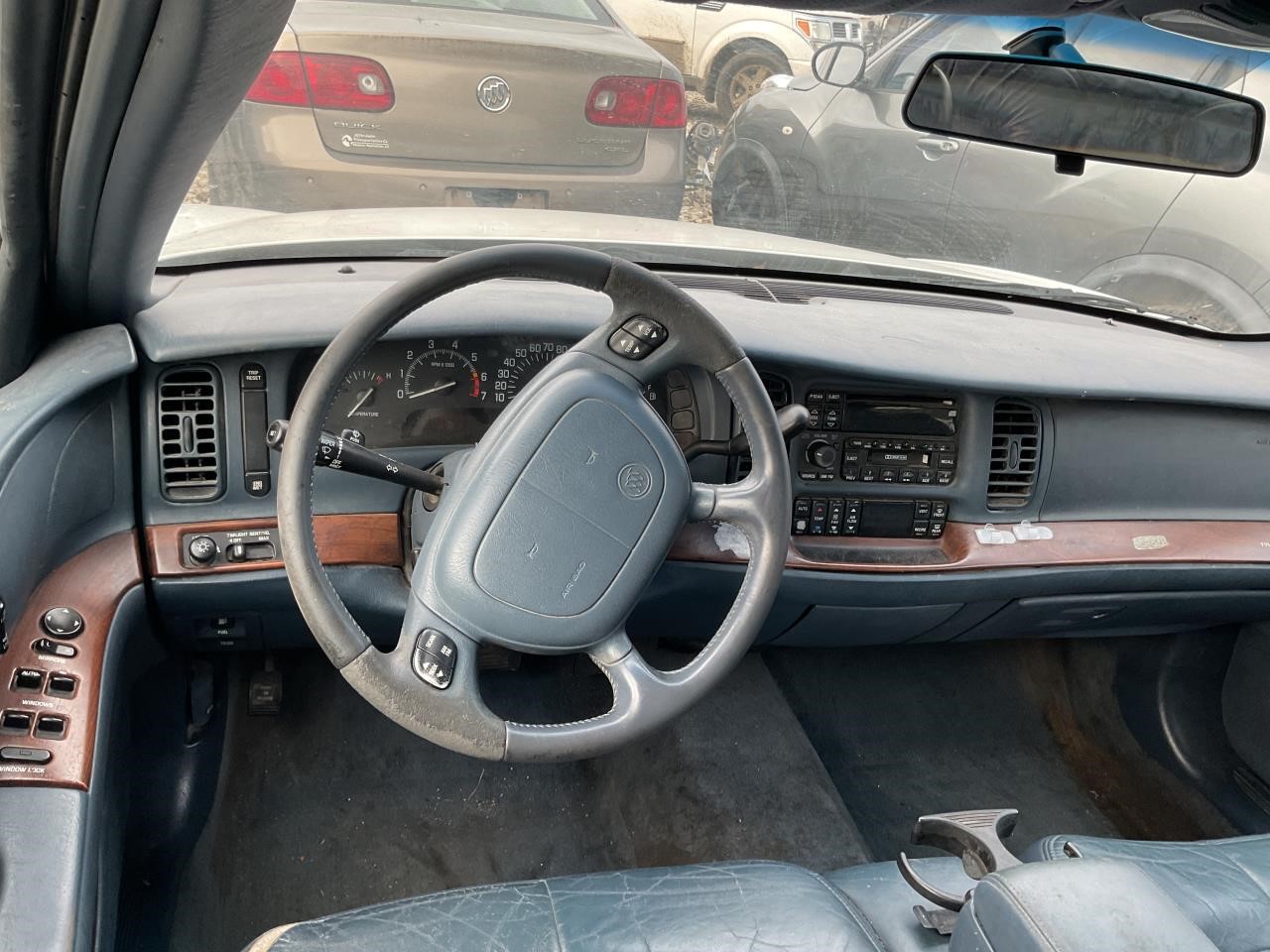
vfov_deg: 48.2
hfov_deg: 61.7
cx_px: 635
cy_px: 476
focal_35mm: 29
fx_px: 1064
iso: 40
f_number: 1.8
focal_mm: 3
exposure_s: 1/120
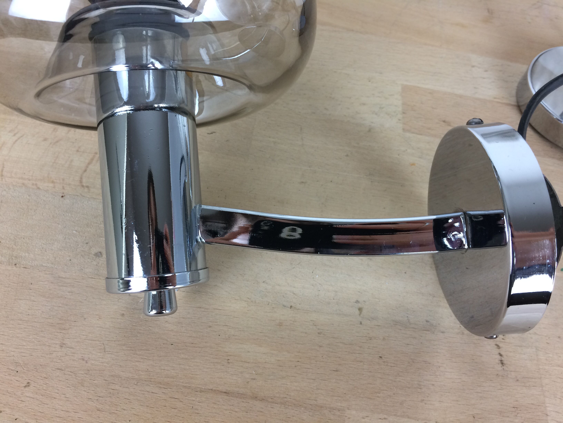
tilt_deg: -56.0
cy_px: 212
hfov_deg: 61.7
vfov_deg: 48.2
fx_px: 472
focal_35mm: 29
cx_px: 282
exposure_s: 1/33
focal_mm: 4.15
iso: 50
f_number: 2.2
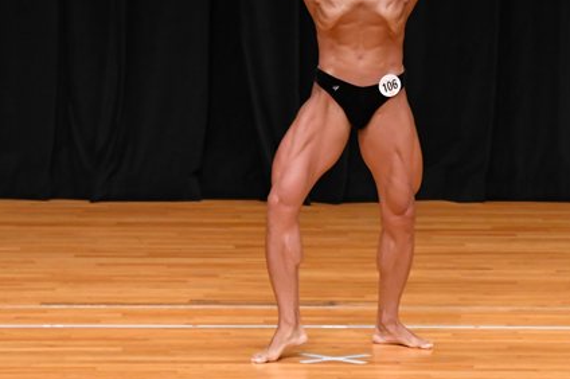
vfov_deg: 3.3
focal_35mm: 411
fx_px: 6502
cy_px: 89
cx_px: 348
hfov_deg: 5.0
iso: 3200
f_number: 5.6
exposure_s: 1/400
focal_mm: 150
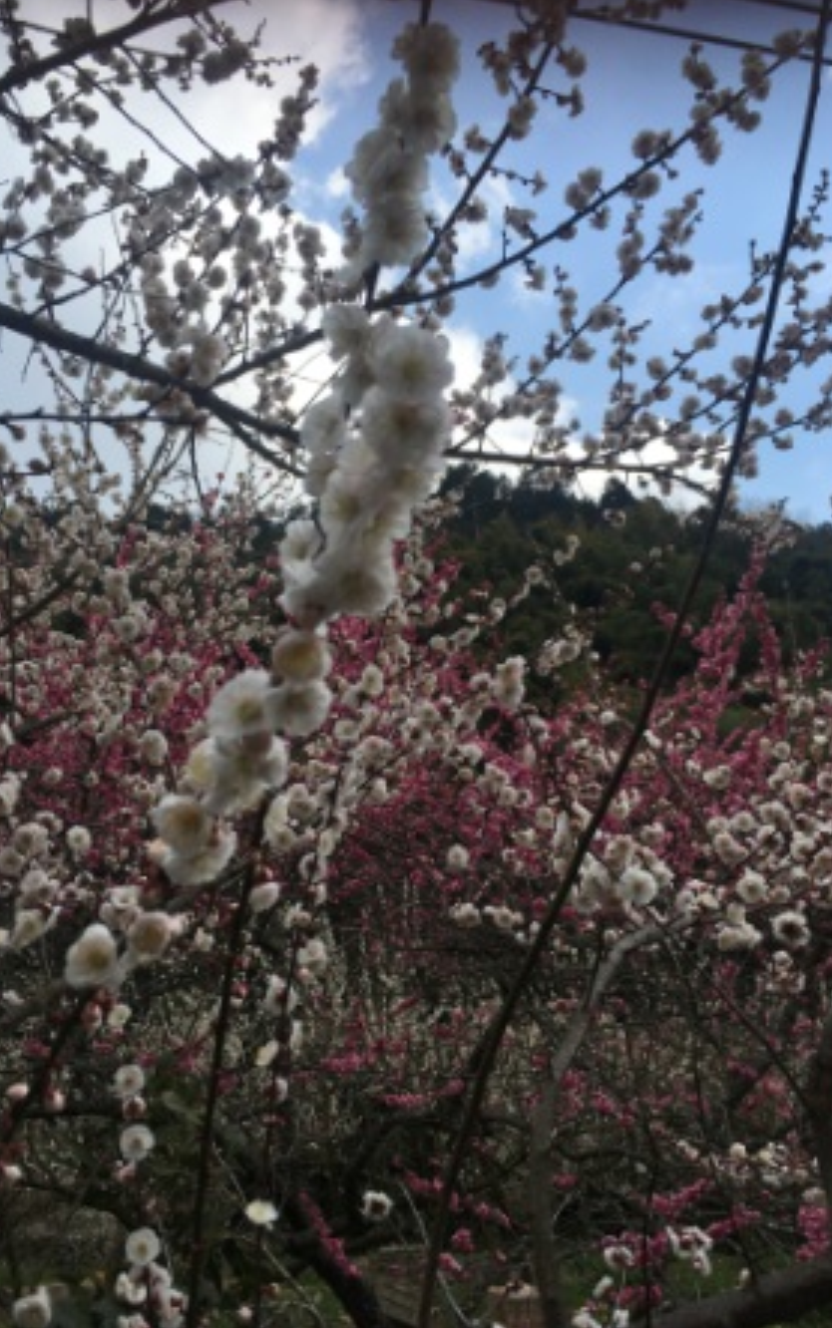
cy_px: 664
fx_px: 1123
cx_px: 362
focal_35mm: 31
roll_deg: +0.3
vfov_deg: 61.2
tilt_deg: +23.0
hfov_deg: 40.6
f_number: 2.2
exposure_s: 1/1748
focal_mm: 4.15
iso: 25
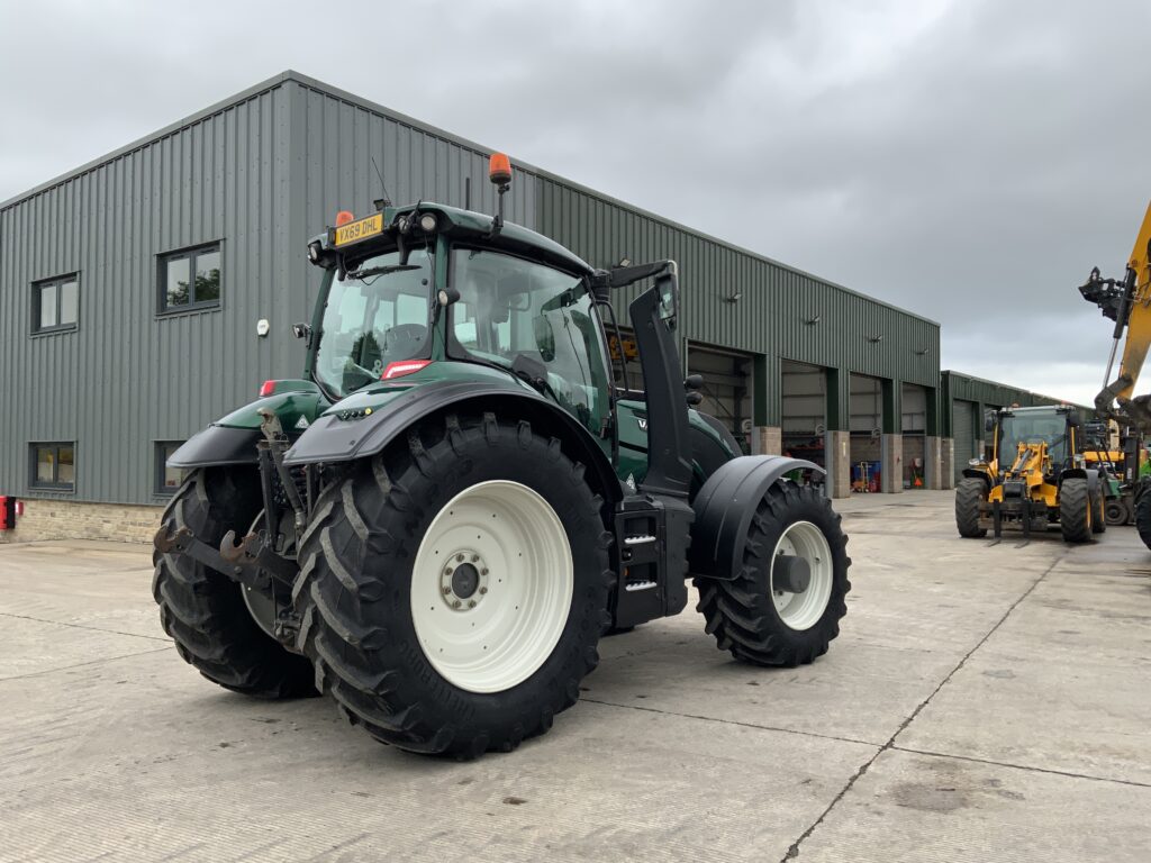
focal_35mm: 29
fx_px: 964
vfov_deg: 48.2
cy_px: 432
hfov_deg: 61.7
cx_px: 576
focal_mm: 3
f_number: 1.8
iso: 16
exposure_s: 1/415
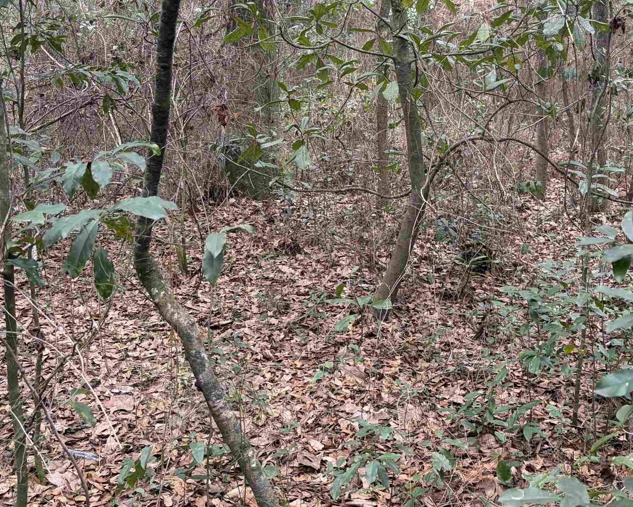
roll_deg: +0.4
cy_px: 108
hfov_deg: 41.9
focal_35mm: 44
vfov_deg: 33.3
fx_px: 824
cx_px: 365
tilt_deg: -3.9
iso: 125
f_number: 1.6
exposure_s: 1/121
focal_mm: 5.96
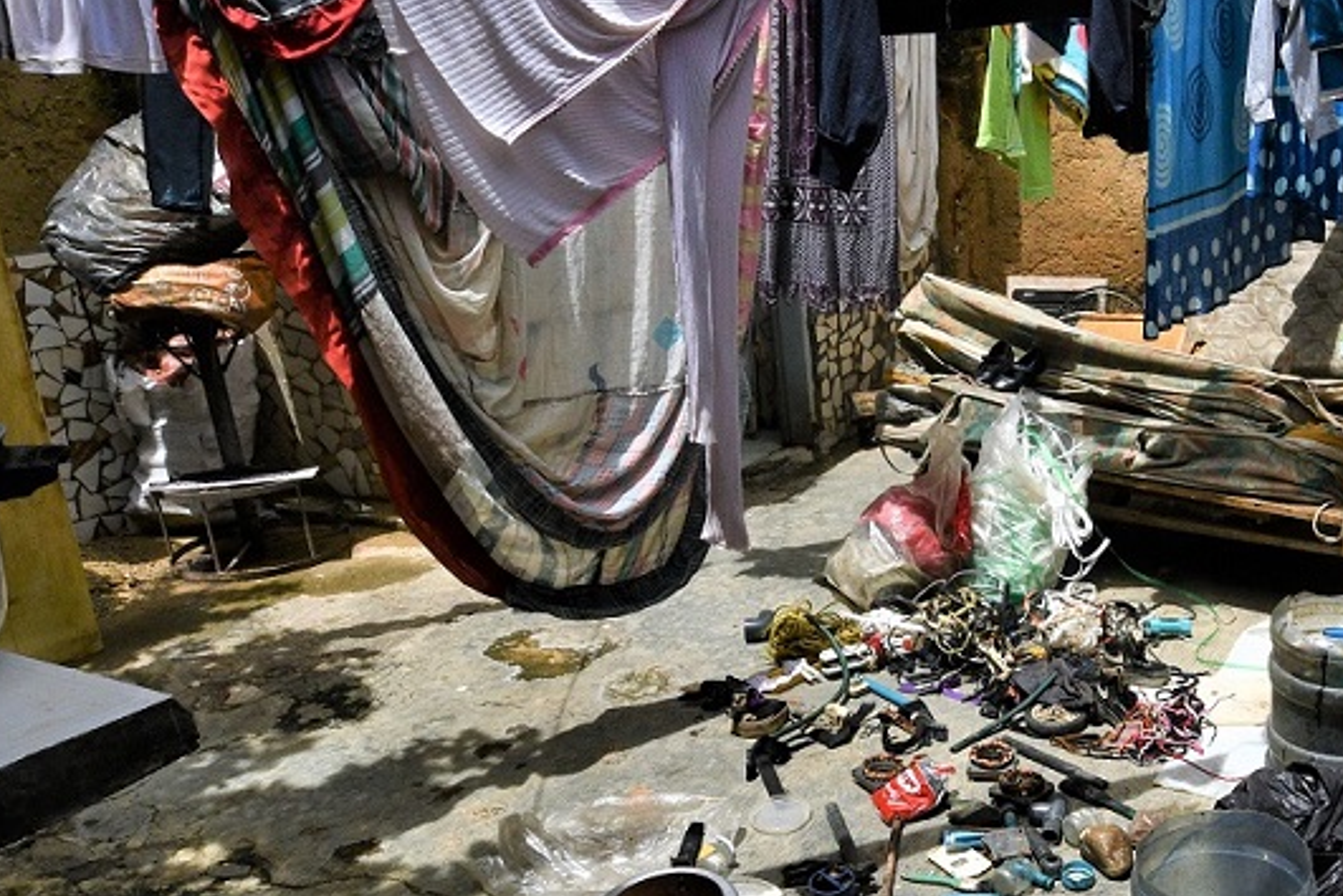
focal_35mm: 34
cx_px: 1042
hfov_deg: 52.8
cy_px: 515
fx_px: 1268
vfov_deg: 38.8
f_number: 13
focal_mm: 10
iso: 400
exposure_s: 1/640
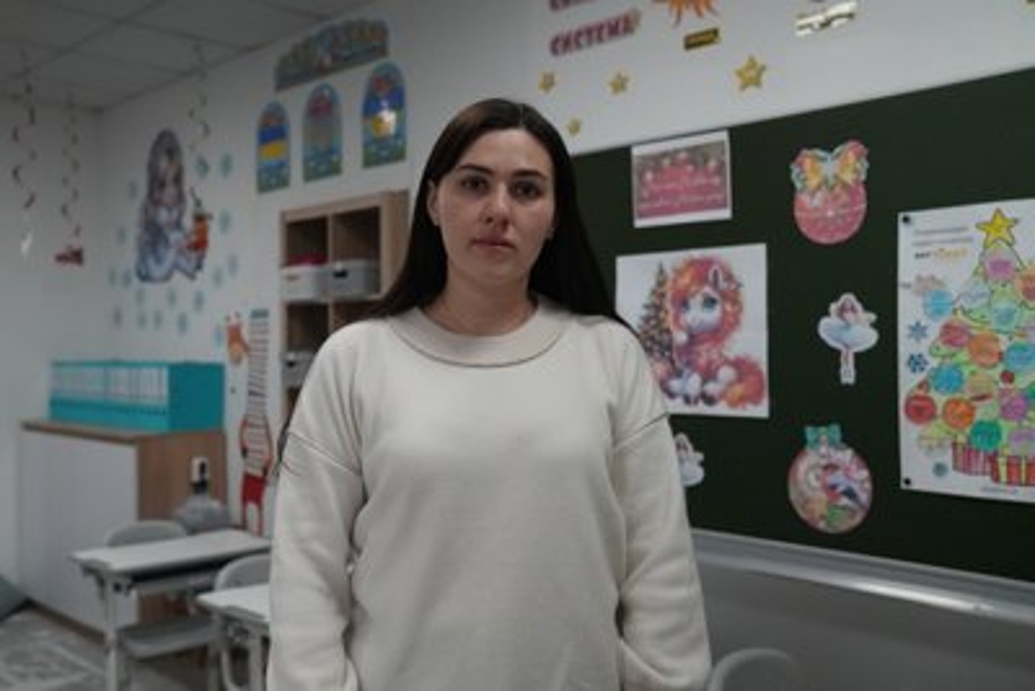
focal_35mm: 35
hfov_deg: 54.4
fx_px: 1007
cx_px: 518
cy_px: 346
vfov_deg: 37.9
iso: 12800
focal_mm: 35
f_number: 3.5
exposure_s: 1/160
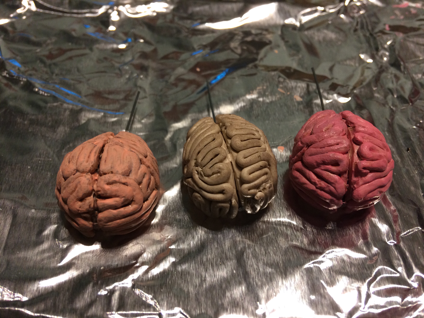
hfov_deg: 61.7
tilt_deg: -52.9
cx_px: 212
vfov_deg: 48.2
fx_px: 355
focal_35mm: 29
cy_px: 159
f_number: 2.2
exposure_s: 1/30
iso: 160
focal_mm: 4.15
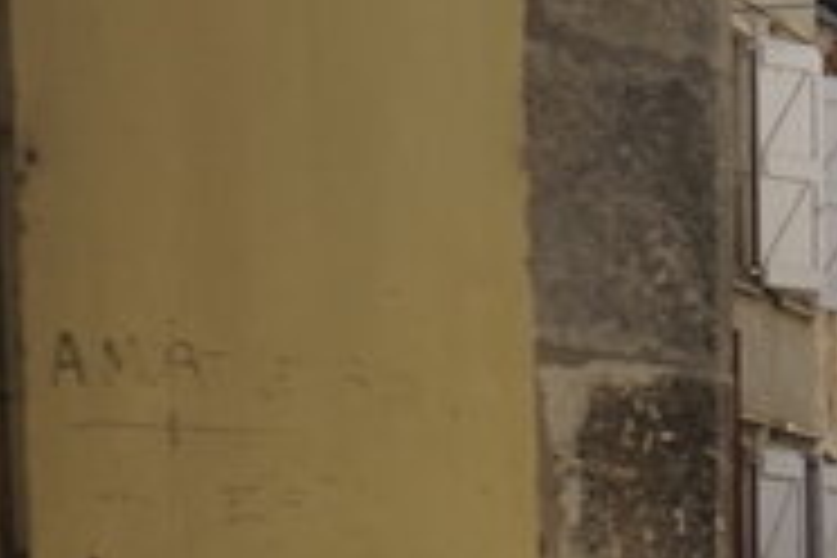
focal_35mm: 181
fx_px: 4208
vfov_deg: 7.3
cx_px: 2534
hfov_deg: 9.1
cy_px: 1143
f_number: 6.3
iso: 100
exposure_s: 1/200
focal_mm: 28
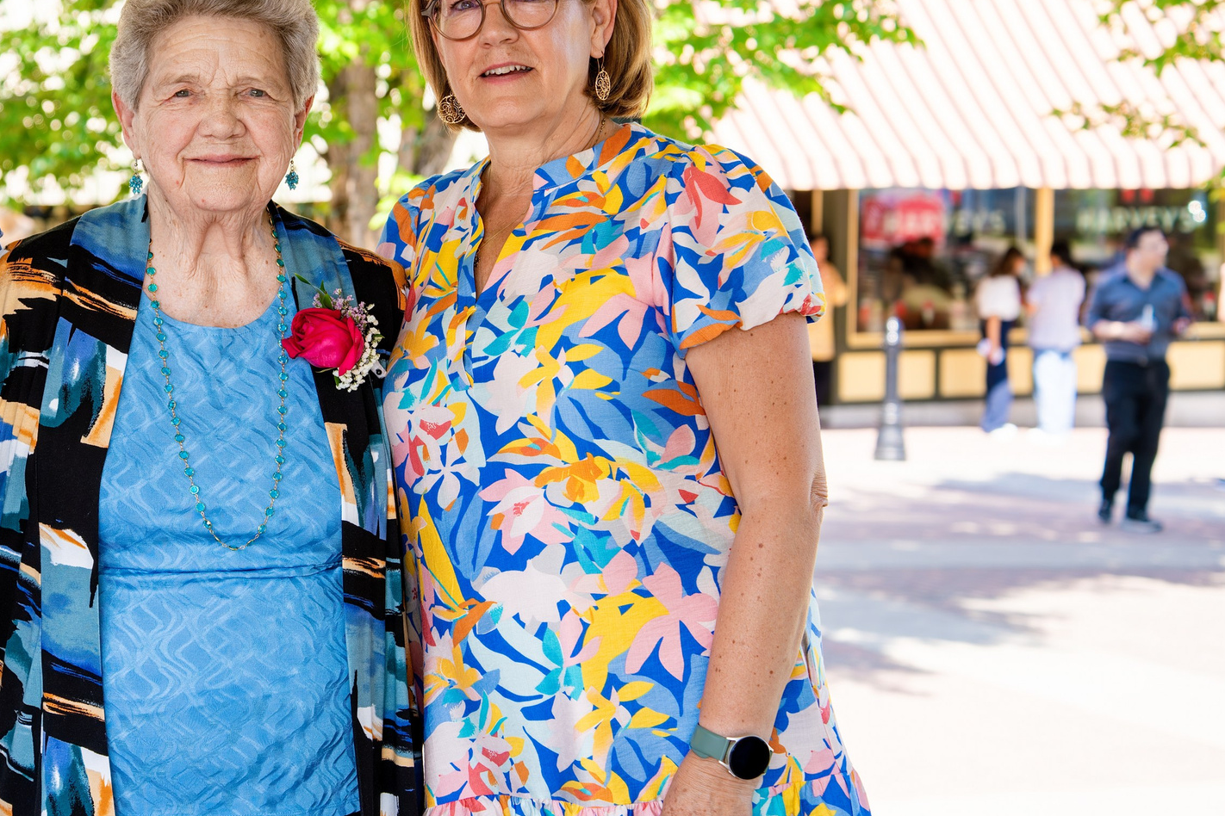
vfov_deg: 15.2
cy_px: 360
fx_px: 3062
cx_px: 165
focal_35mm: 90
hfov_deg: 22.2
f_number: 4
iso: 100
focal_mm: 50
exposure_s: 1/200
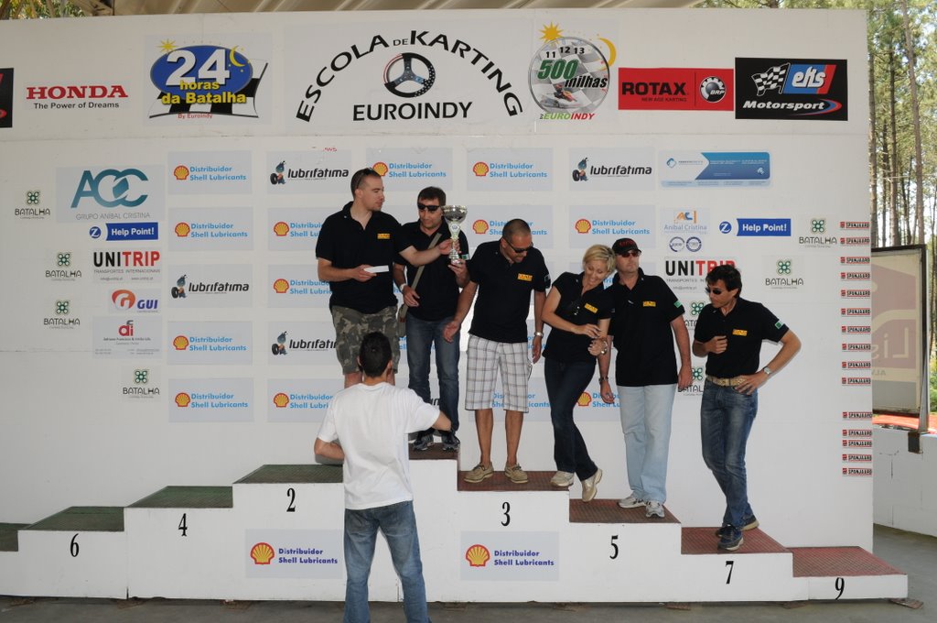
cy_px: 312
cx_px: 468
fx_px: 702
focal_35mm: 27
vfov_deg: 47.8
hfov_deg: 67.4
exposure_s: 1/60
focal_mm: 18
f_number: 8
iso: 200
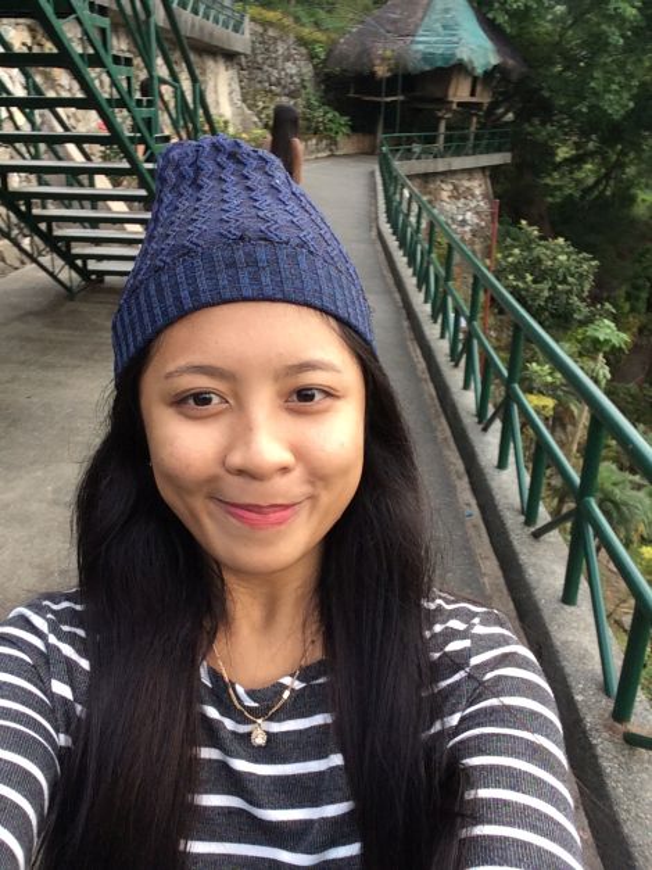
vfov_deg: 58.4
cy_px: 435
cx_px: 326
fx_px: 779
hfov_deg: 45.4
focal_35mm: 31
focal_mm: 2.15
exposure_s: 1/120
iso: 64
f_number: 2.4
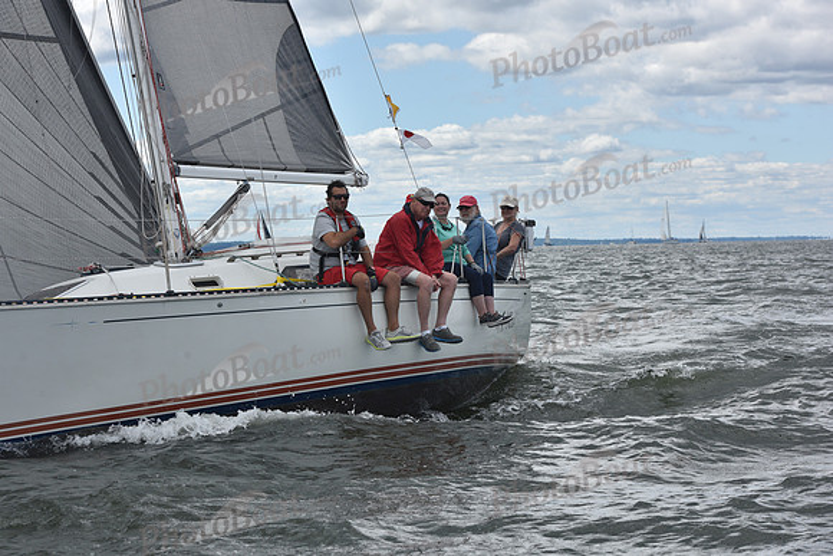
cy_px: 278
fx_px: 2430
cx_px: 416
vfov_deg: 13.0
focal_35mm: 105
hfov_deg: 19.5
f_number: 9
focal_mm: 105
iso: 250
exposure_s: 1/800
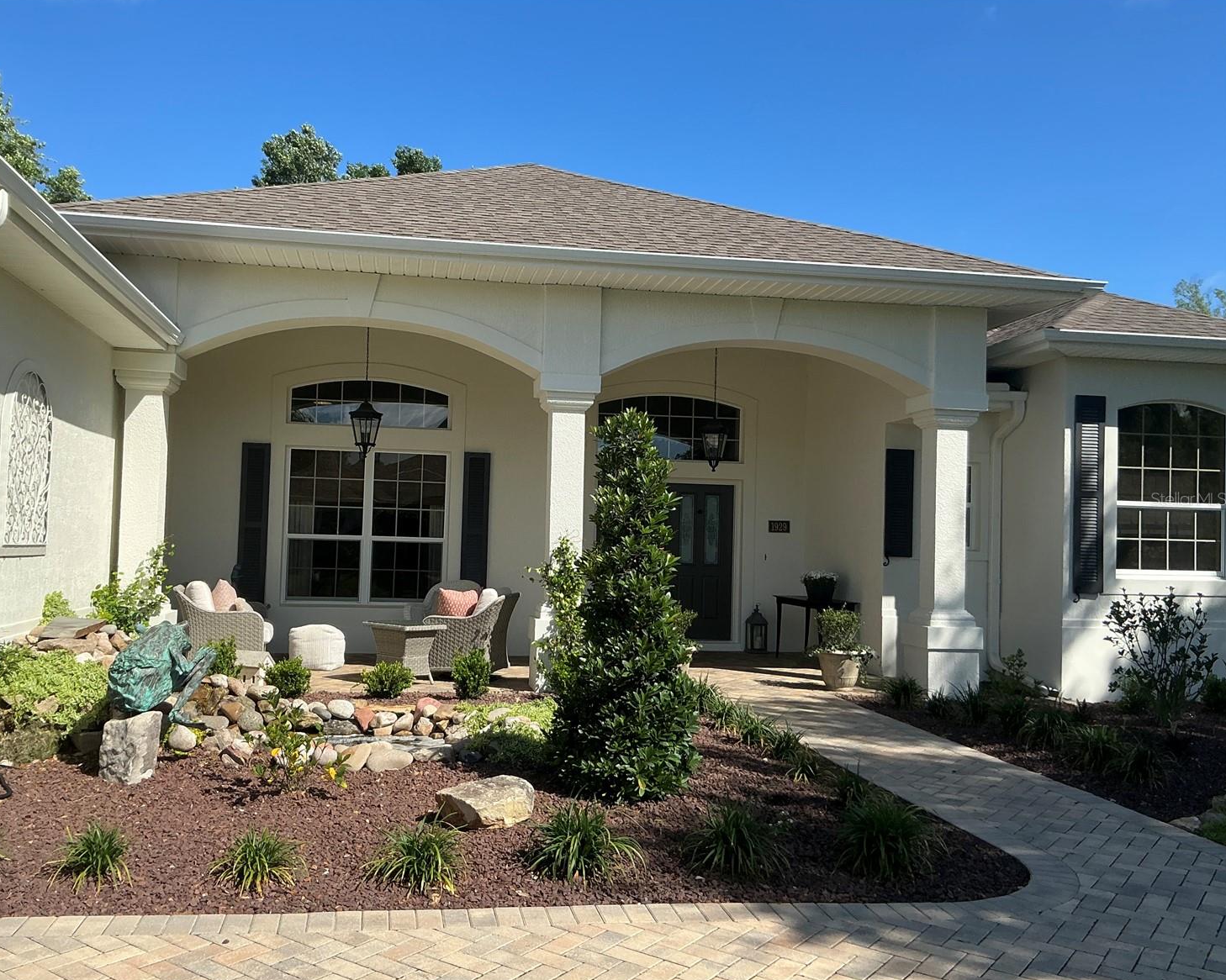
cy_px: 498
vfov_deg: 48.5
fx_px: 1088
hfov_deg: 58.7
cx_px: 558
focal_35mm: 30
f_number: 1.8
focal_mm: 3
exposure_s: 1/1626
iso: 25
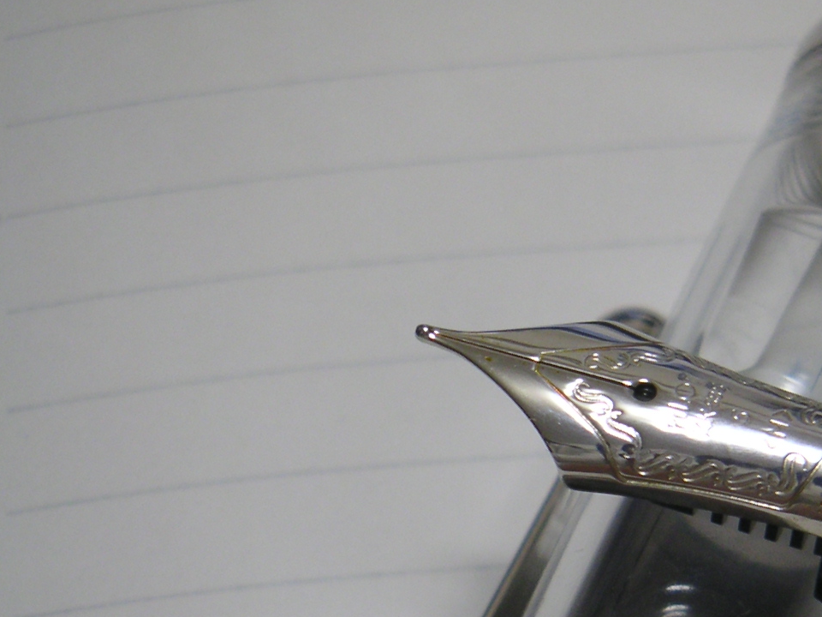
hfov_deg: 10.7
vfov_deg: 8.0
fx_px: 4393
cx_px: 679
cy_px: 414
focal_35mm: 185
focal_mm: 14.4
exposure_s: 1/3
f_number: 3.7
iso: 100
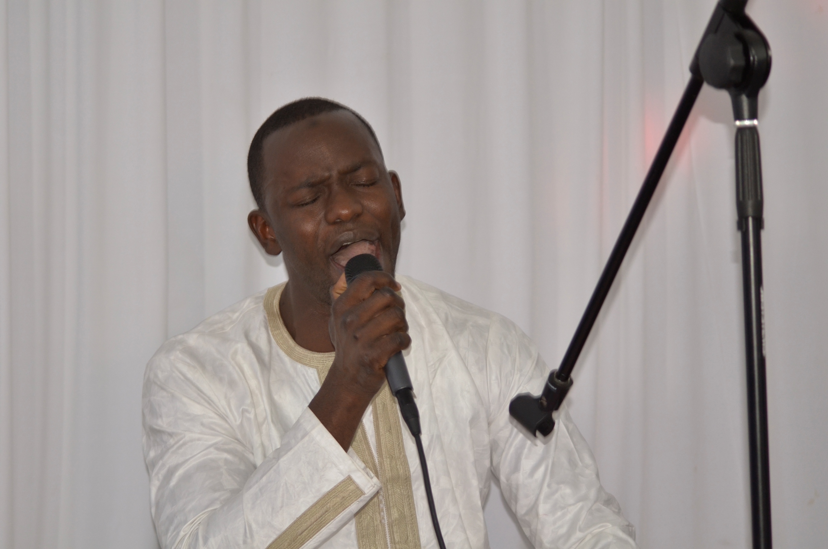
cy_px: 274
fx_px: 2410
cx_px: 414
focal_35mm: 105
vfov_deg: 13.0
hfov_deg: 19.5
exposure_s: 1/50
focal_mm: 70
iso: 640
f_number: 4
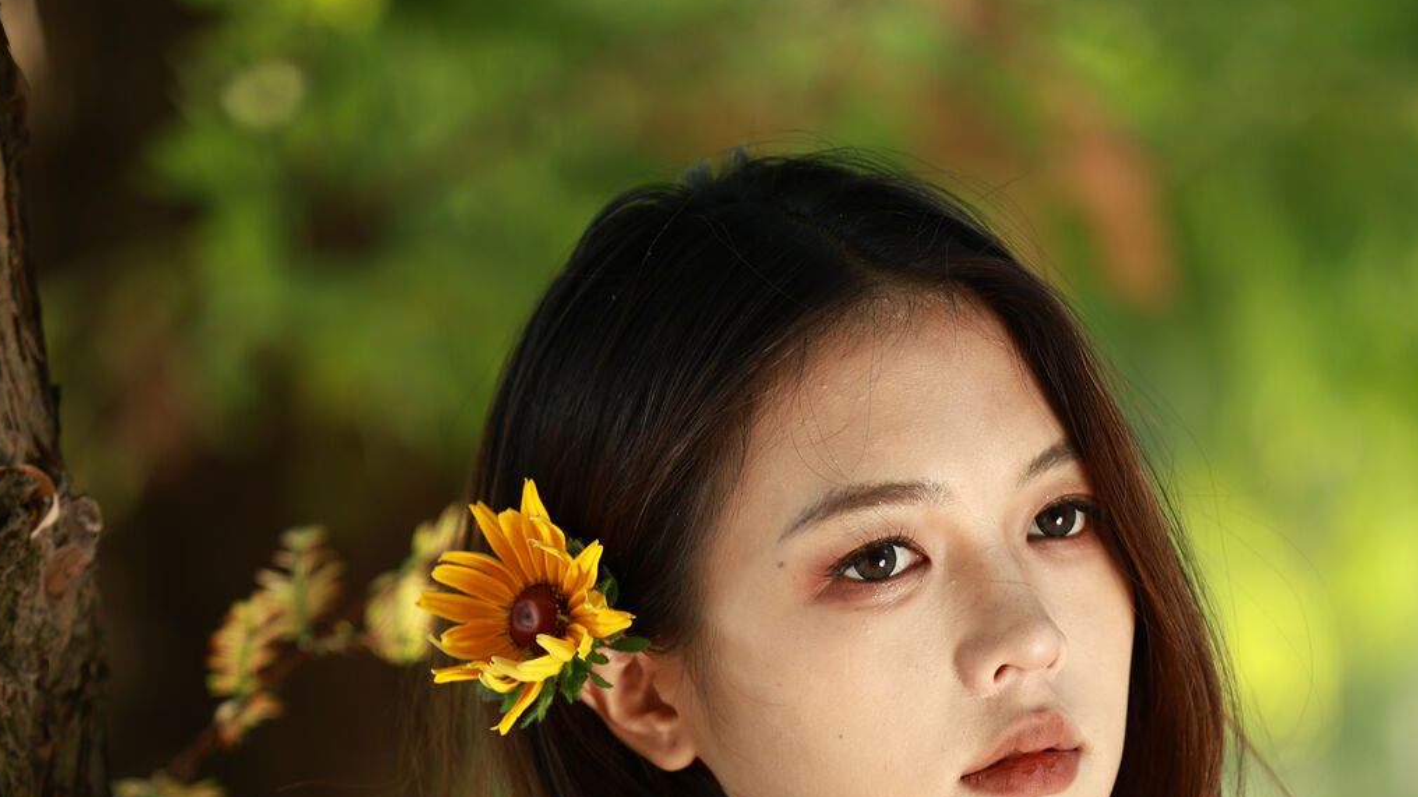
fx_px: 10187
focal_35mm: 271
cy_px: 1090
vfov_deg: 4.5
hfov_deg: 8.0
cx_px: 682
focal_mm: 147
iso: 200
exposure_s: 1/125
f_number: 2.8
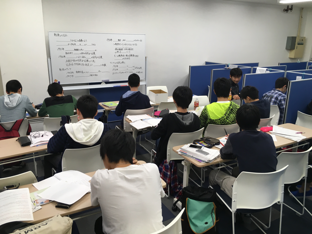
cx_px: 156
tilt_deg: -16.1
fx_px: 261
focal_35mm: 29
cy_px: 117
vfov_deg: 48.2
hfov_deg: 61.7
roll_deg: -0.3
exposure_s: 1/33
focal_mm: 4.15
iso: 32
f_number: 2.2
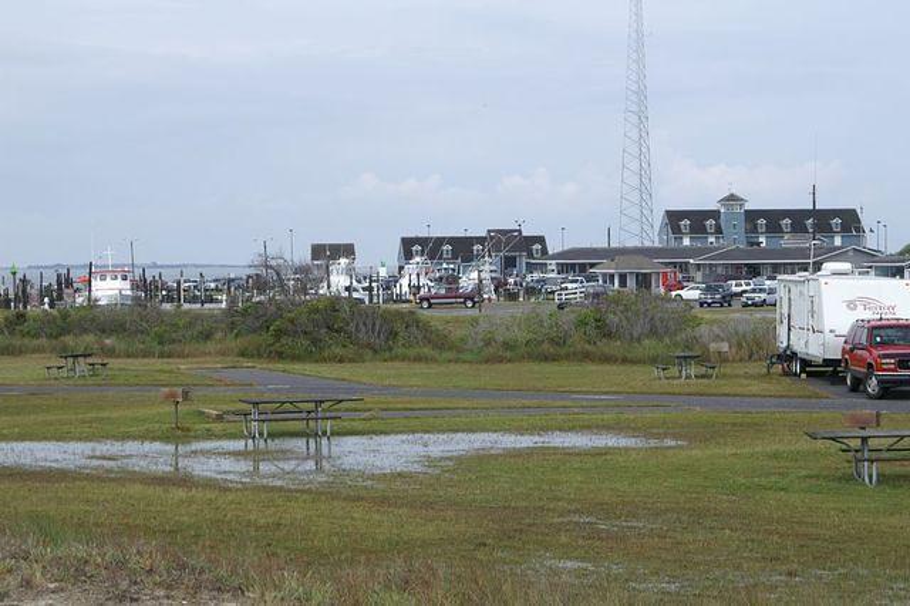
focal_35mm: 105
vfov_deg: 13.0
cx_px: 455
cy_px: 303
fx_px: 2653
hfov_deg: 19.5
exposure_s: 1/200
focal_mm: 70
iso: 100
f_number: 10
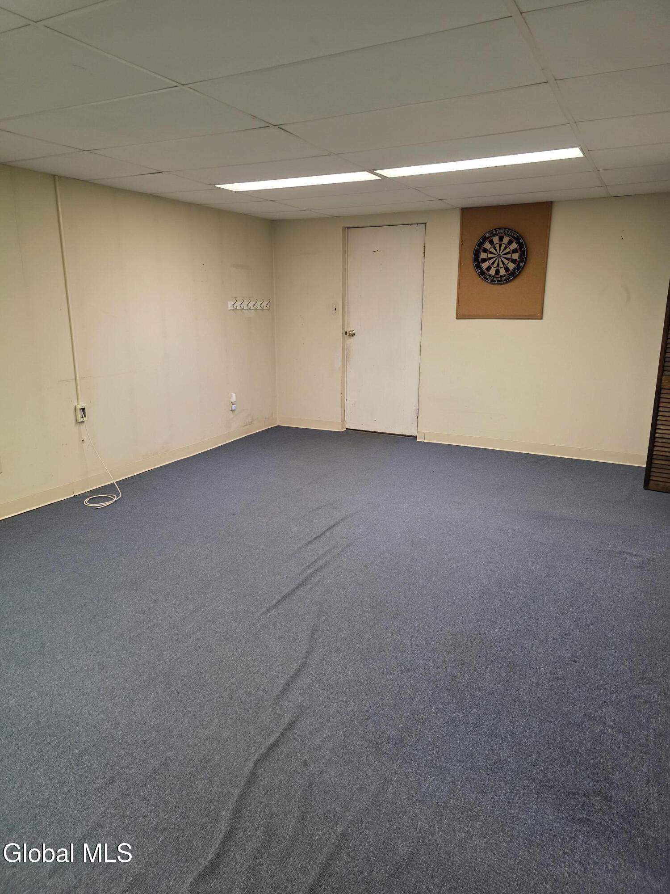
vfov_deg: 73.9
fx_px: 594
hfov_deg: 58.9
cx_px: 335
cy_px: 447
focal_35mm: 23
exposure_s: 1/120
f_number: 1.7
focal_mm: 6.3
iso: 500
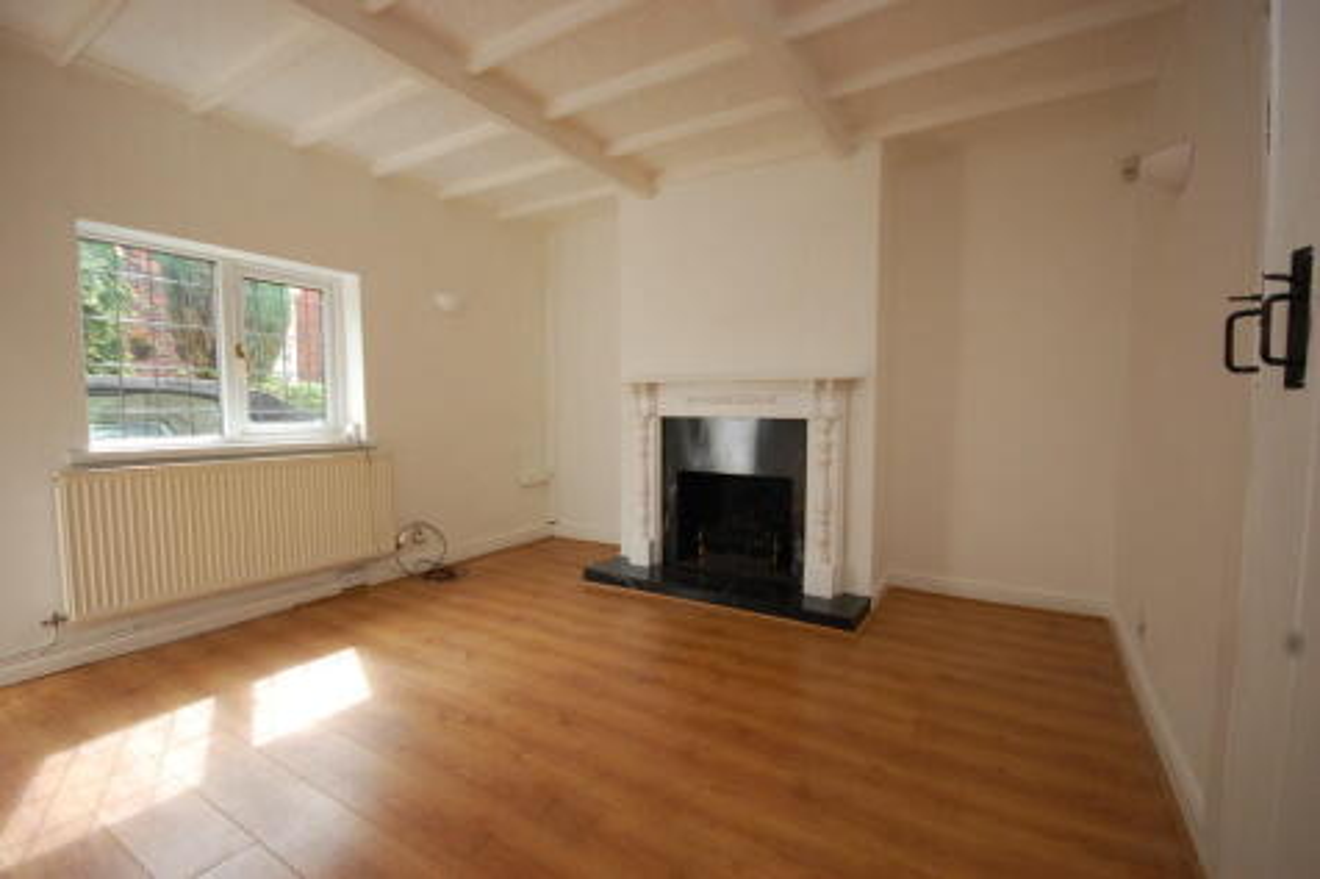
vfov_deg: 77.3
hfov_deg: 100.4
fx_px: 550
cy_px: 440
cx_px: 660
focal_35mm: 15
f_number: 5.6
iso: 400
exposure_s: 1/125
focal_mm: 10
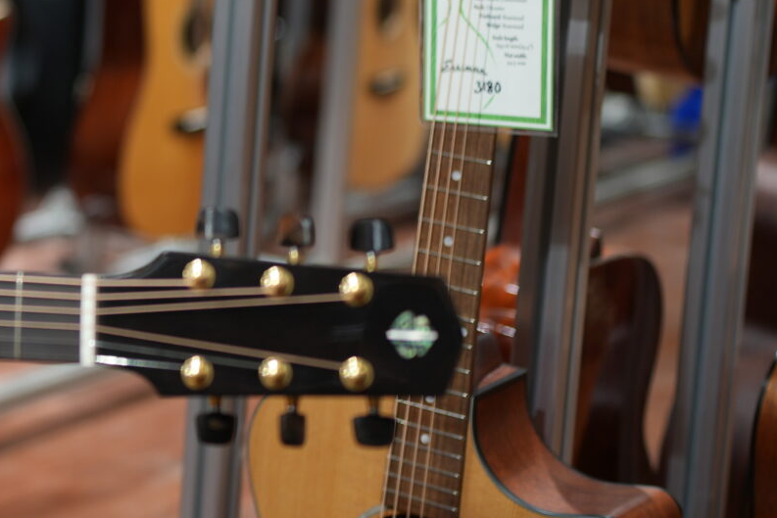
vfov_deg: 11.9
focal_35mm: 113
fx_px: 2439
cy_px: -48
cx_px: -311
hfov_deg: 16.8
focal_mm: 35
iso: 100
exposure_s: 1/80
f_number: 1.4
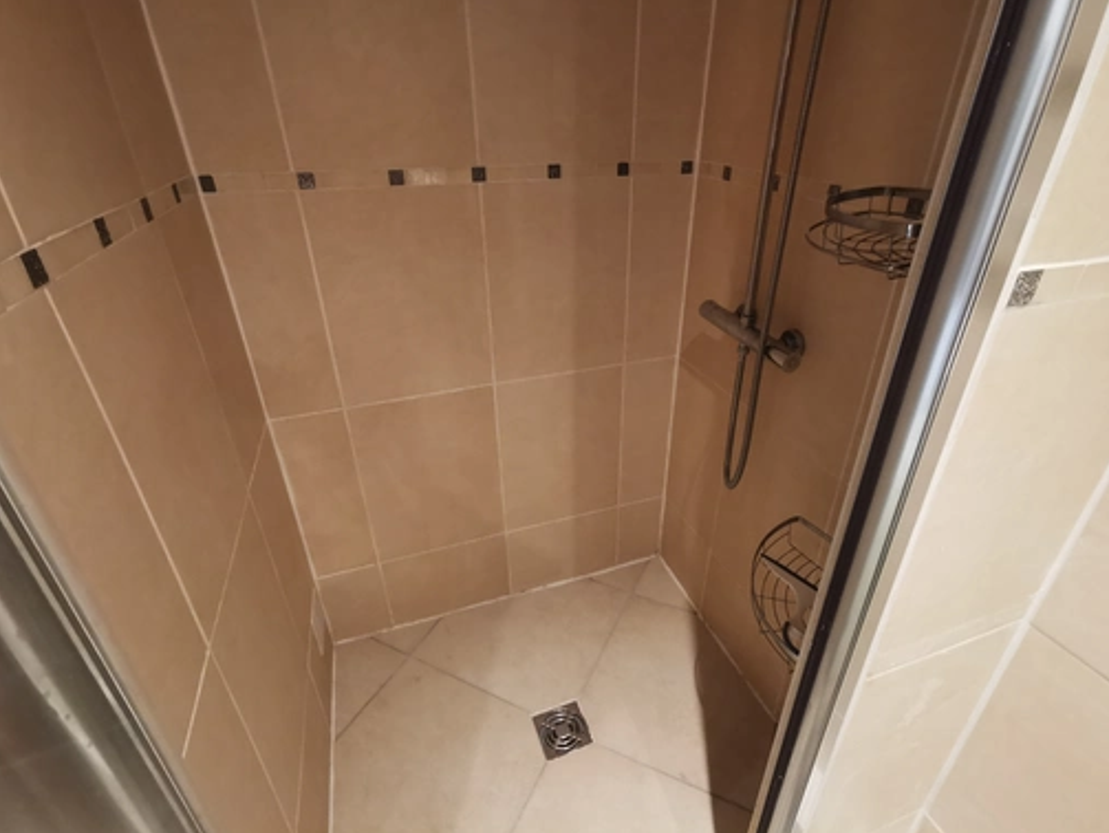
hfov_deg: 87.6
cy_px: 405
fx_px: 577
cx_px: 585
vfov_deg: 71.7
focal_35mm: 18
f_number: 2.2
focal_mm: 2.26
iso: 500
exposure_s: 1/20
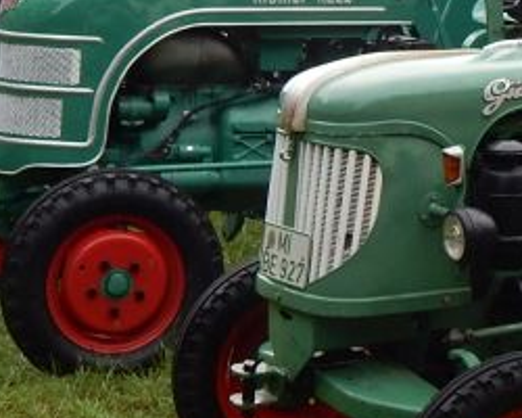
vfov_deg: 9.5
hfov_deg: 12.1
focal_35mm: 159
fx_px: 2456
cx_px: 461
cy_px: -132
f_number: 4.5
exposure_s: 1/250
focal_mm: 9
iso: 140
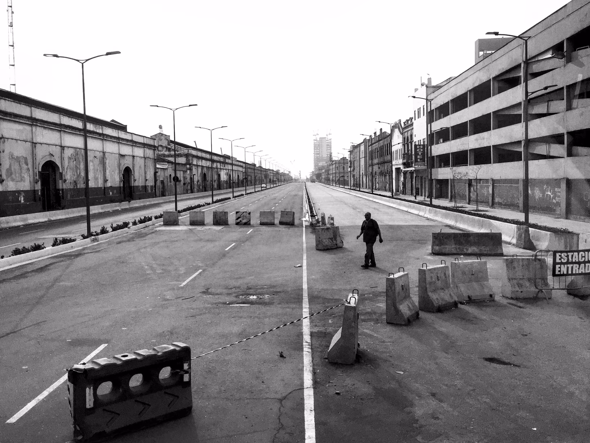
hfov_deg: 61.7
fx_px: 494
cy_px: 222
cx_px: 295
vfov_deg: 48.2
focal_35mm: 29
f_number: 2.2
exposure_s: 1/1276
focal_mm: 4.15
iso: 32
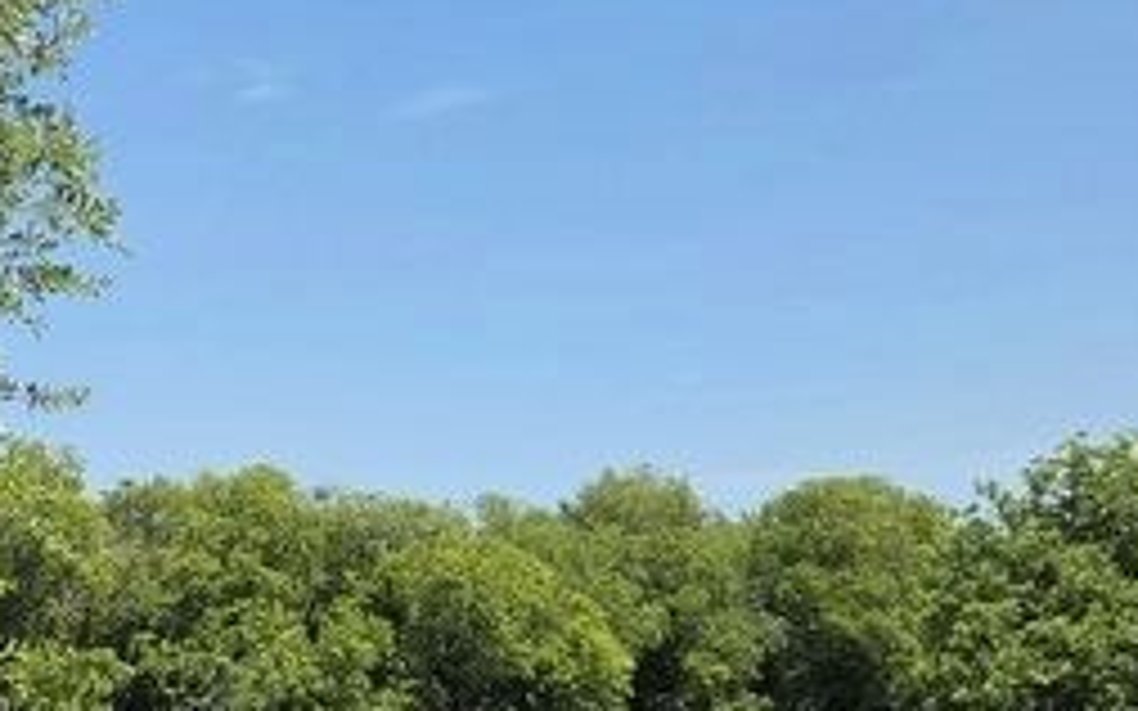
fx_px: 2388
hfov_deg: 25.7
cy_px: 432
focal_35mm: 77
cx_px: 54
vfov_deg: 16.9
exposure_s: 1/3589
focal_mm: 5.4
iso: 80
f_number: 1.8
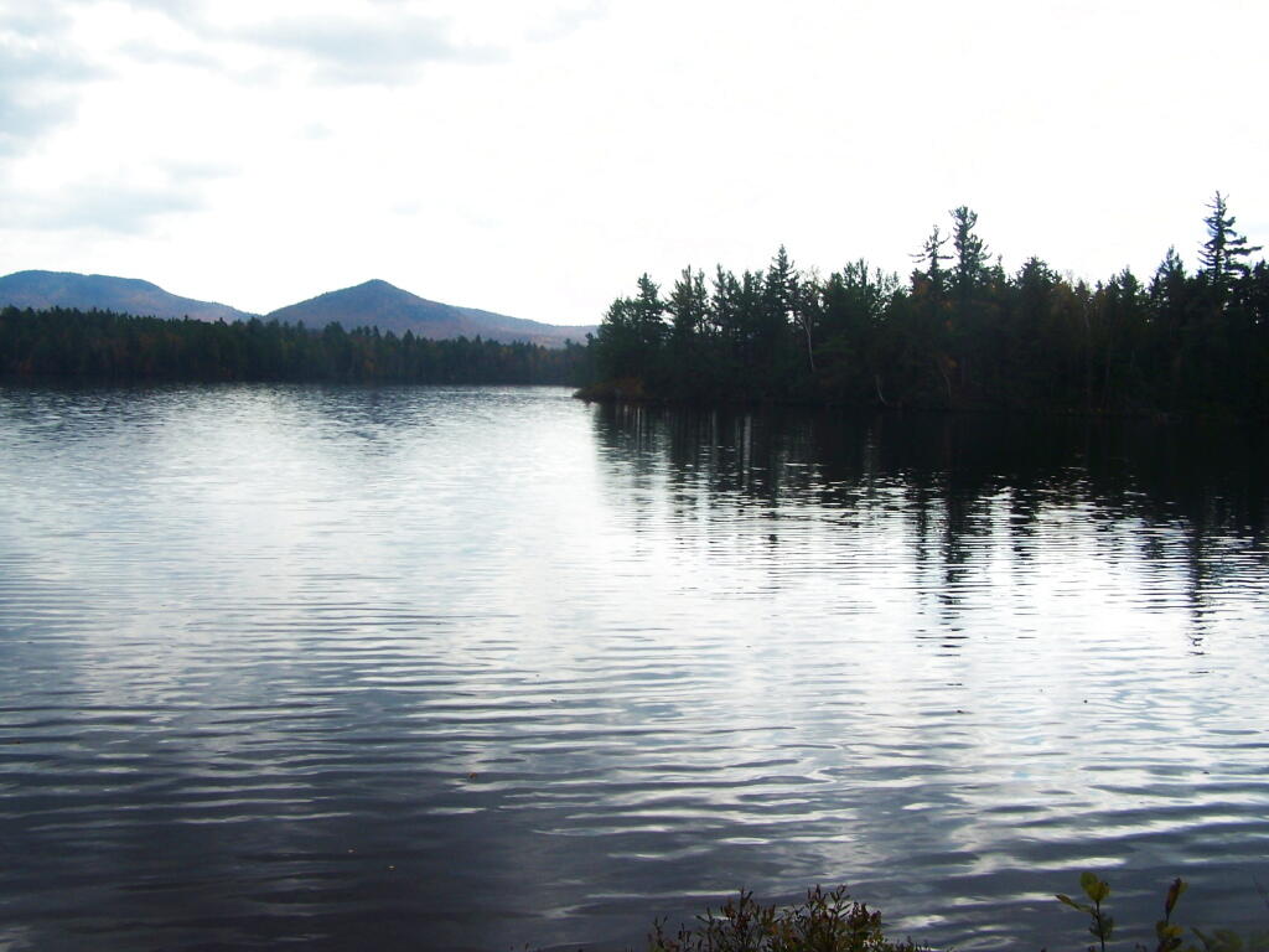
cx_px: 634
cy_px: 476
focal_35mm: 38
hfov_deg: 49.0
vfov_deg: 37.7
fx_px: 1393
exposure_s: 1/1000
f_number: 4
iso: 80
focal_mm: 6.3
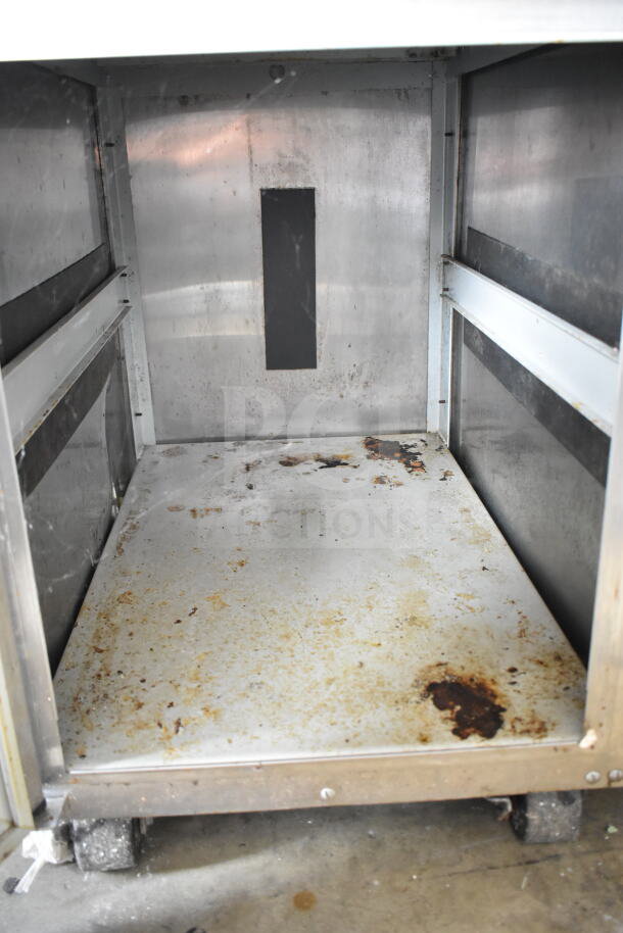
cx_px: 312
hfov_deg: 40.0
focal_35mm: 33
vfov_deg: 57.2
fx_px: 856
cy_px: 466
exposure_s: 1/30
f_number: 3.8
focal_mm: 22
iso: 3600
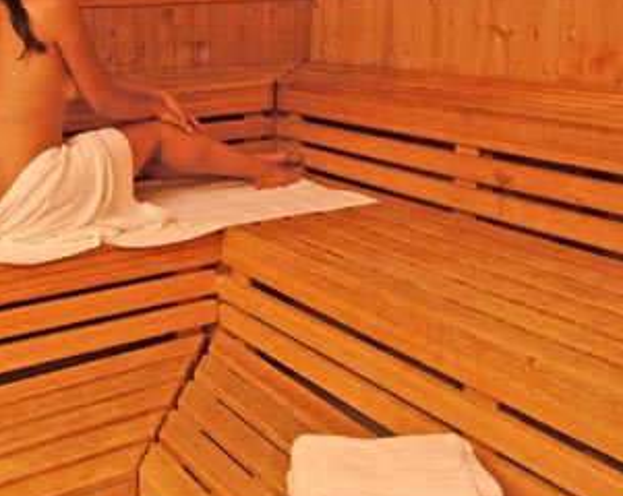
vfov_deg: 34.7
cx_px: 158
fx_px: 792
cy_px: 188
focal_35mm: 43
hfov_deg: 41.7
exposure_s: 1/6
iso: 200
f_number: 8
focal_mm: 12
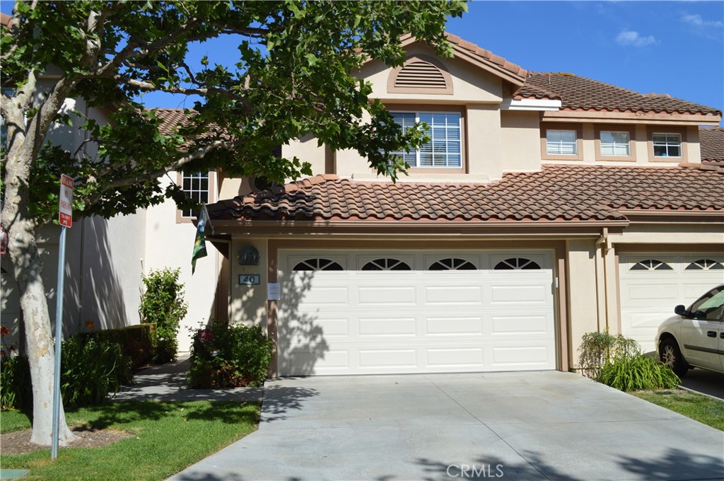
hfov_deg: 57.3
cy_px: 240
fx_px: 663
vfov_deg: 39.9
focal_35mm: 33
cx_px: 362
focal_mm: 22
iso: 100
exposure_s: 1/320
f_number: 9
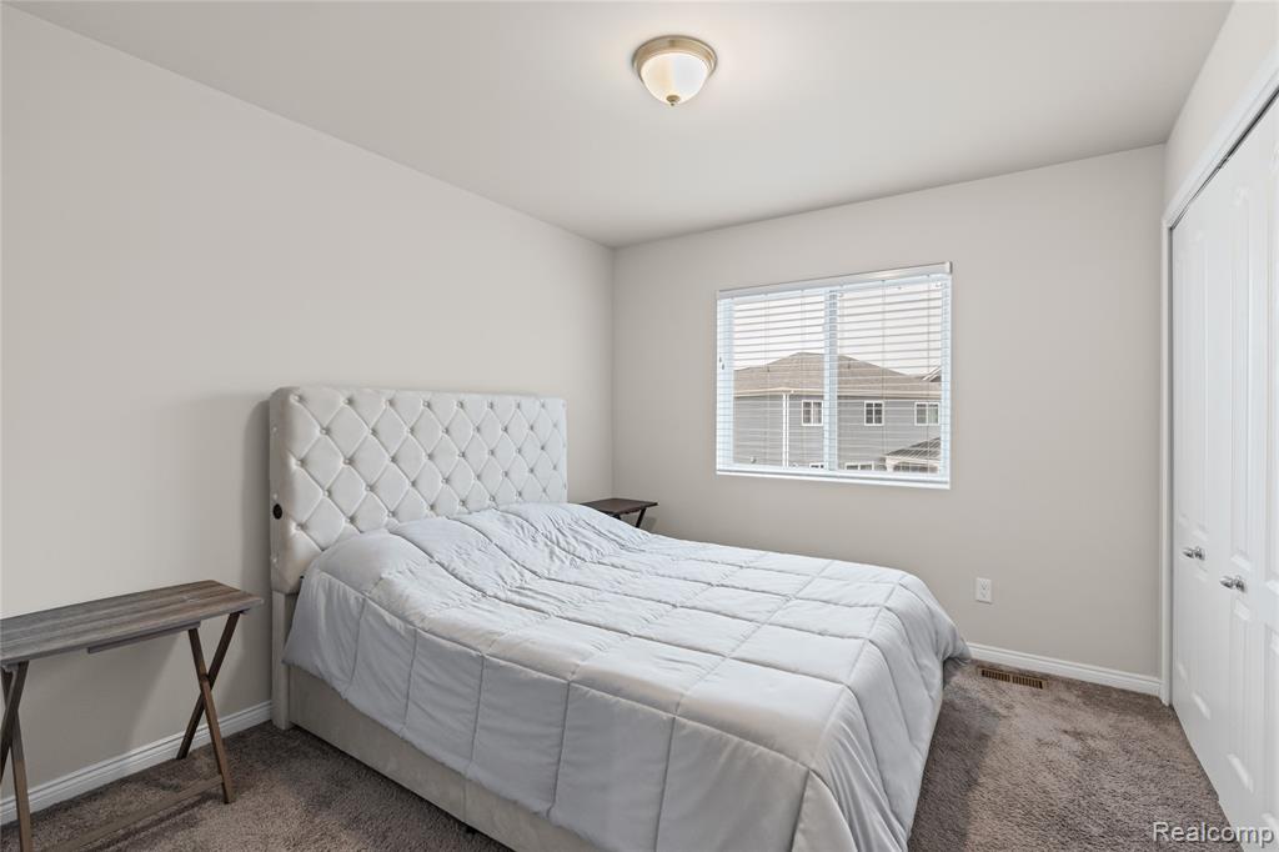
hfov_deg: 96.8
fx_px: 568
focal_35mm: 16
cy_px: 426
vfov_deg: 73.7
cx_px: 640
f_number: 3.5
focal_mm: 16
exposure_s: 1/30
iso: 1600
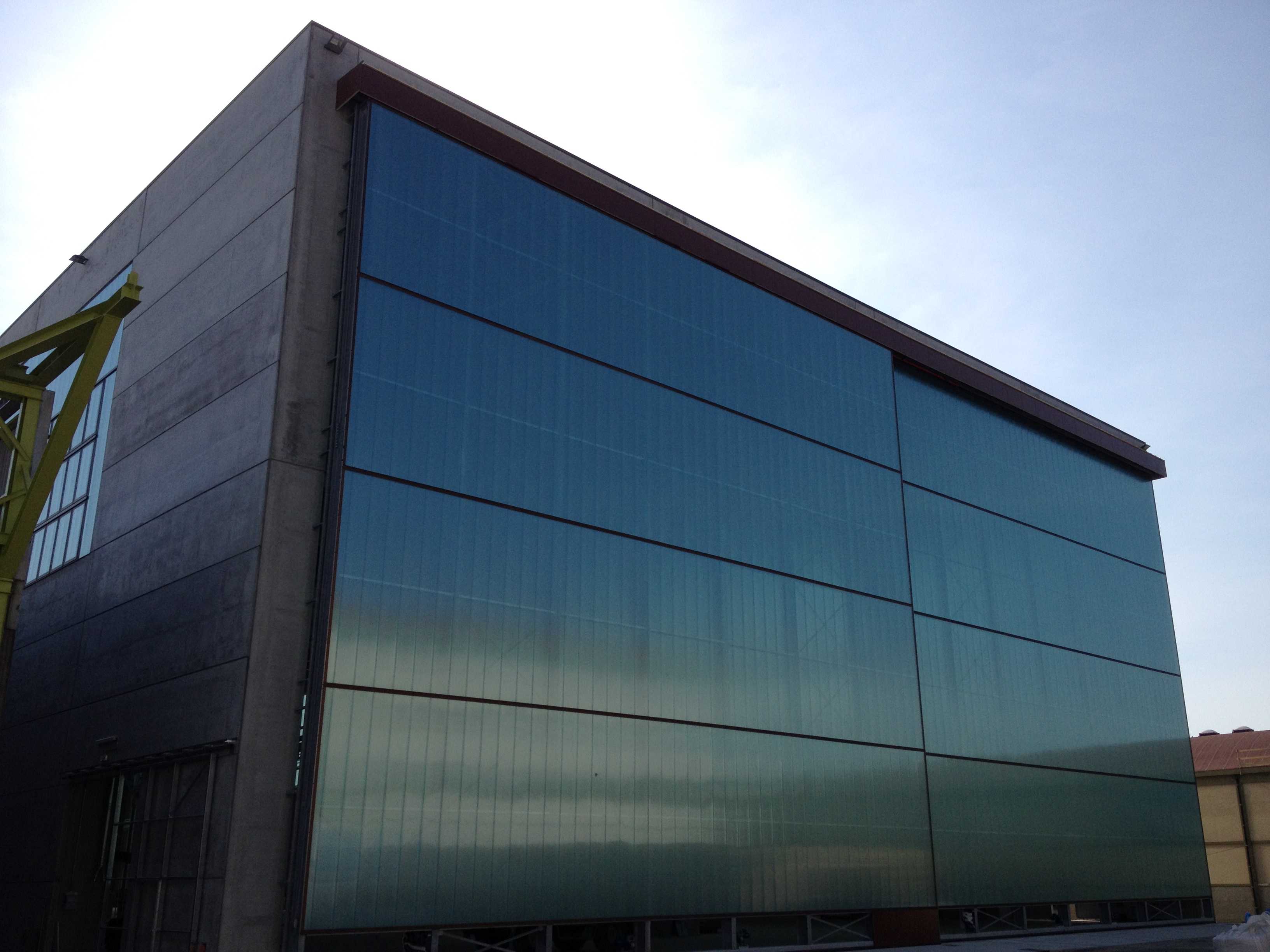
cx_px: 635
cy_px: 476
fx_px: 1284
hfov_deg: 52.6
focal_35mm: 35
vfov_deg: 40.7
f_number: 2.4
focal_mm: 4.28
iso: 50
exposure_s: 1/2632
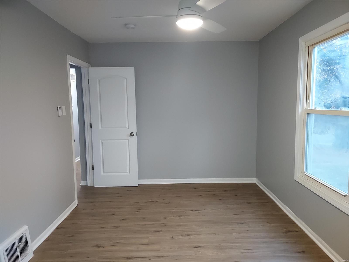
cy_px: 131
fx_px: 242
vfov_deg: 56.8
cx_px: 174
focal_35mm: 24
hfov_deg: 71.6
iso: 400
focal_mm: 4.6
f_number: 1.8
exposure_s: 1/40
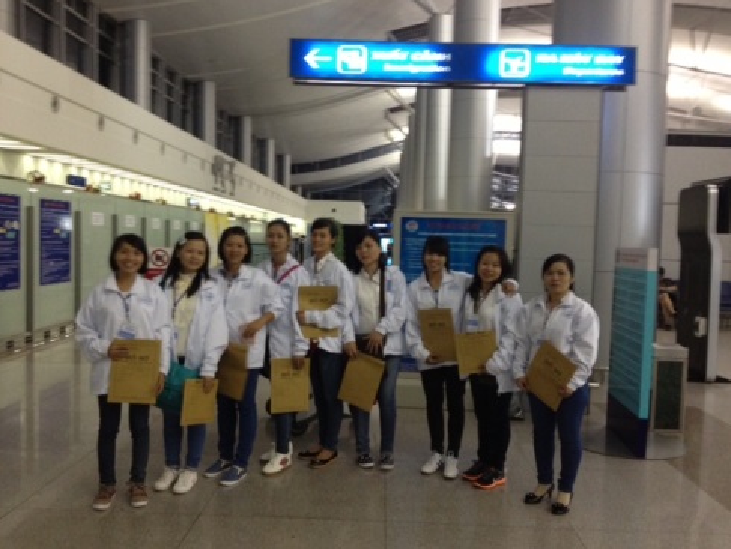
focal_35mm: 36
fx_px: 761
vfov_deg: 39.7
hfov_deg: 51.3
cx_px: 373
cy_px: 279
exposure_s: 1/20
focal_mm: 4.28
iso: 200
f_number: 2.4
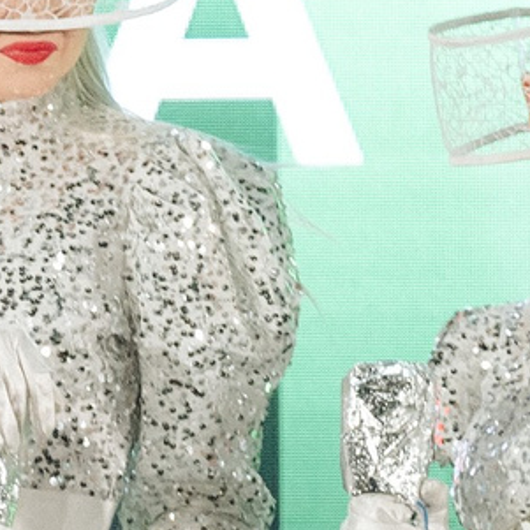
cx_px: -840
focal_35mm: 809
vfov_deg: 2.2
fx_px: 14014
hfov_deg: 2.2
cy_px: 688
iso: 2500
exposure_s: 1/160
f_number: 3.5
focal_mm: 112
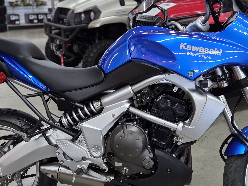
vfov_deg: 30.3
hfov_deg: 39.6
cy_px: 96
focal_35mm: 48
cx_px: 136
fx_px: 344
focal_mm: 5.4
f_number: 1.8
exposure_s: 1/120
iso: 400
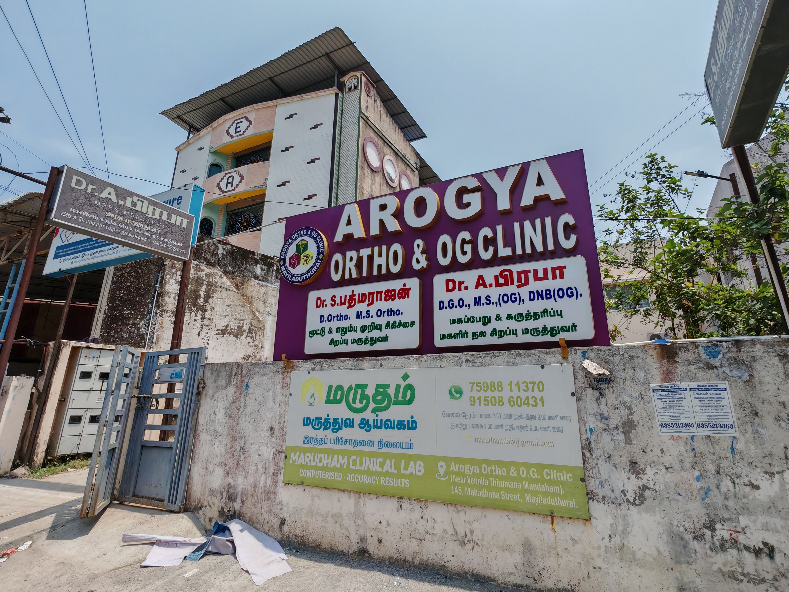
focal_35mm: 19
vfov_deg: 68.3
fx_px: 433
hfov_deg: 84.6
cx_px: 414
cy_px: 252
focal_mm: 1.96
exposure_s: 1/2100
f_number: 2.2
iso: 50
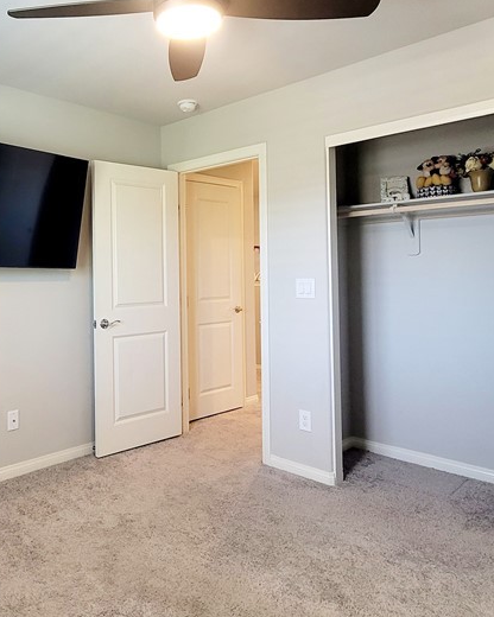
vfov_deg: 67.7
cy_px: 259
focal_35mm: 25
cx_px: 134
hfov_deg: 54.6
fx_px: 457
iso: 250
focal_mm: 2.2
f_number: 2.2
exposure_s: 1/60.2
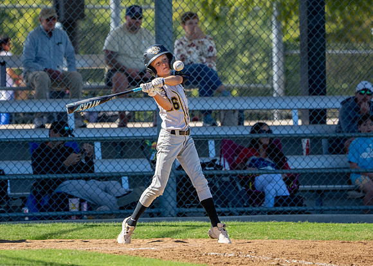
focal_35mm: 416
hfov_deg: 4.8
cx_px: 139
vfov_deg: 3.5
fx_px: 4404
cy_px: 99
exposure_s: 1/2500
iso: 800
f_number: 5.6
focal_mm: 268
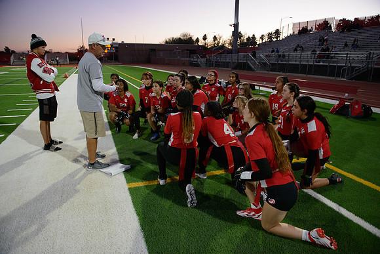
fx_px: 253
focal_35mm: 24
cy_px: 127
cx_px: 190
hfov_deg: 73.7
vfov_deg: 53.2
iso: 3200
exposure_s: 1/640
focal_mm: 24
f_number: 2.8
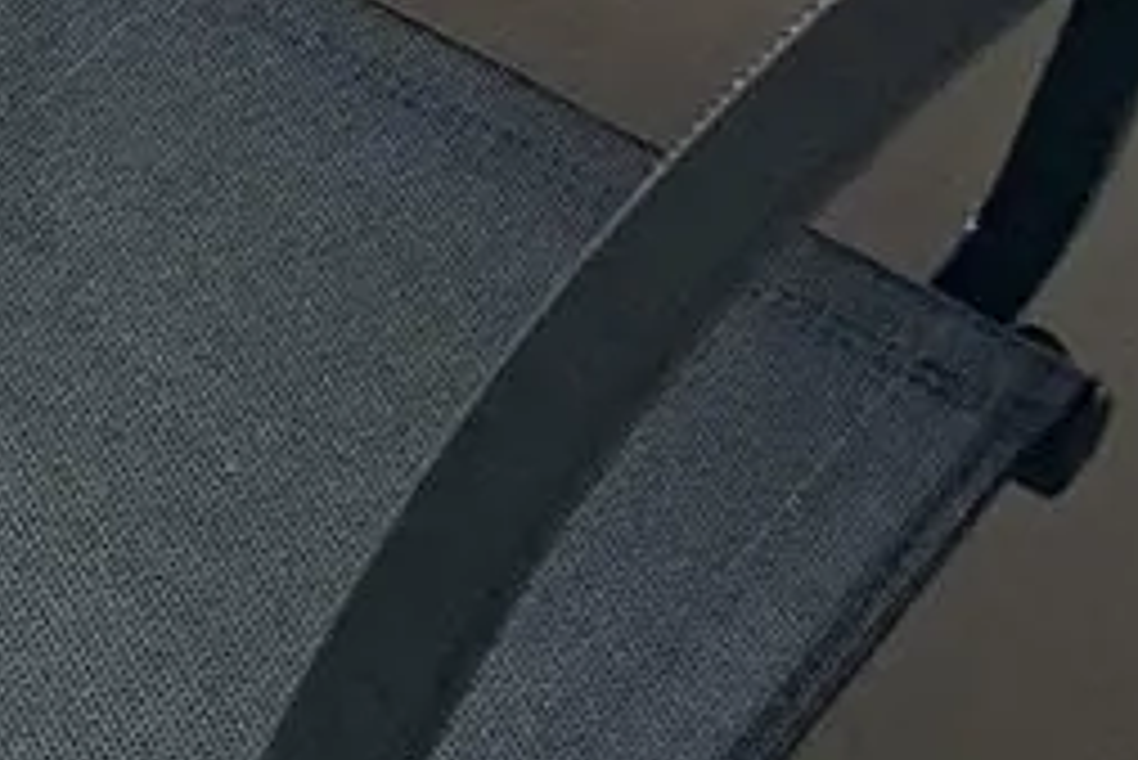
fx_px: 7780
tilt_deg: -18.8
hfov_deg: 7.7
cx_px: -1754
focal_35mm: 246
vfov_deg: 5.0
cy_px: -2240
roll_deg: -2.6
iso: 50
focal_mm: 4.25
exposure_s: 1/121
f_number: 1.8
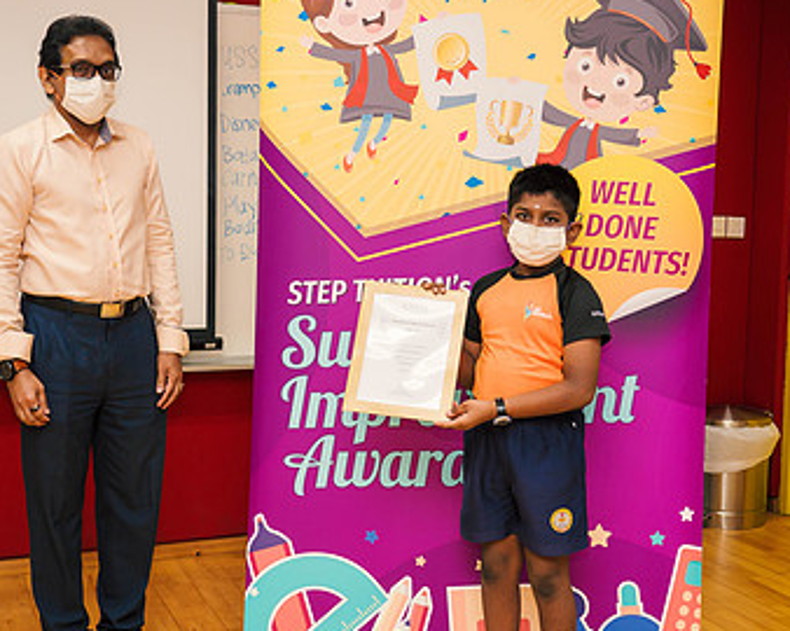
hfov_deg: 36.0
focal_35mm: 52
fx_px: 1215
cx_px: 395
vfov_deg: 29.1
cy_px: 307
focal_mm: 15
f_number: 2.2
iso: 400
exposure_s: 1/125
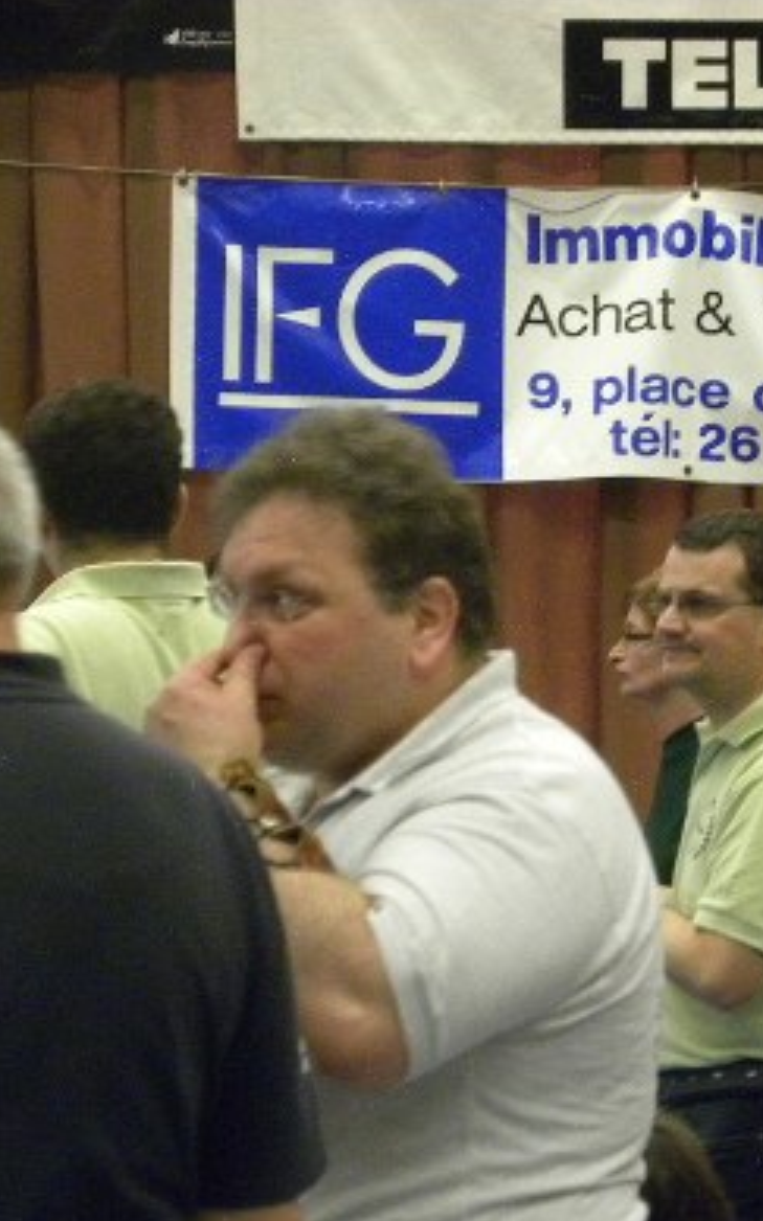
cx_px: 700
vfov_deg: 5.7
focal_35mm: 370
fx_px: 12315
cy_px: 747
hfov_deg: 3.5
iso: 400
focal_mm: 37.7
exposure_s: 1/22.4
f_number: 4.5
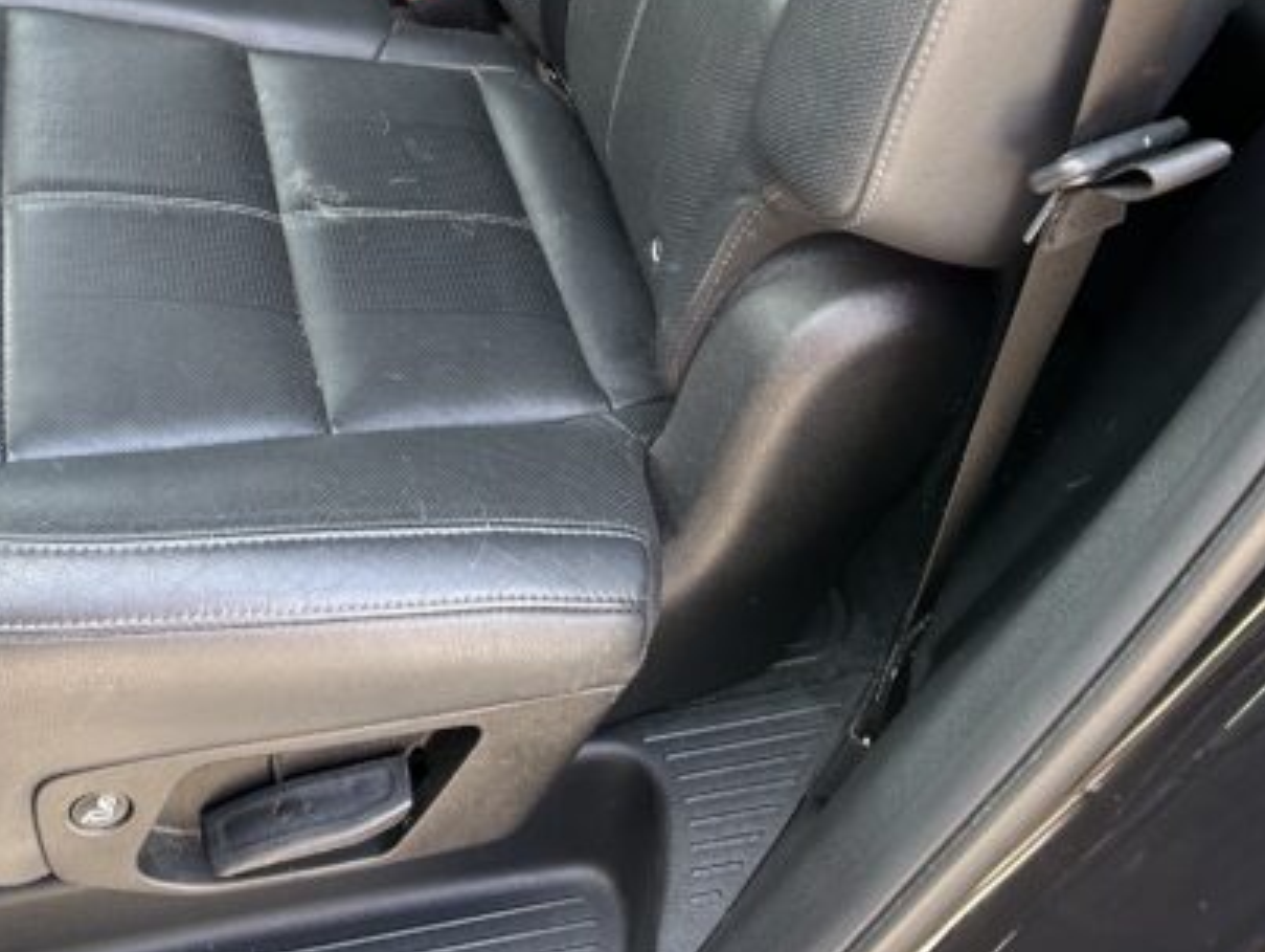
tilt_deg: -25.0
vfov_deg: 20.6
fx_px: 2414
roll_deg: +3.4
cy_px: -242
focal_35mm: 66
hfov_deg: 28.8
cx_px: 264
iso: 100
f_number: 1.5
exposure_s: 1/121
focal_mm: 5.7
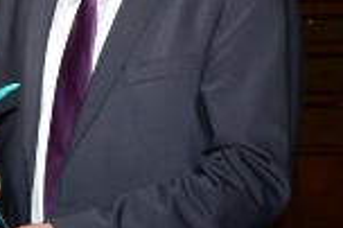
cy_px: 28
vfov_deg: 12.1
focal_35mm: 112
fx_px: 1066
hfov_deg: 17.4
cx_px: -70
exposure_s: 1/60
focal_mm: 38
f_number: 8
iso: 1250
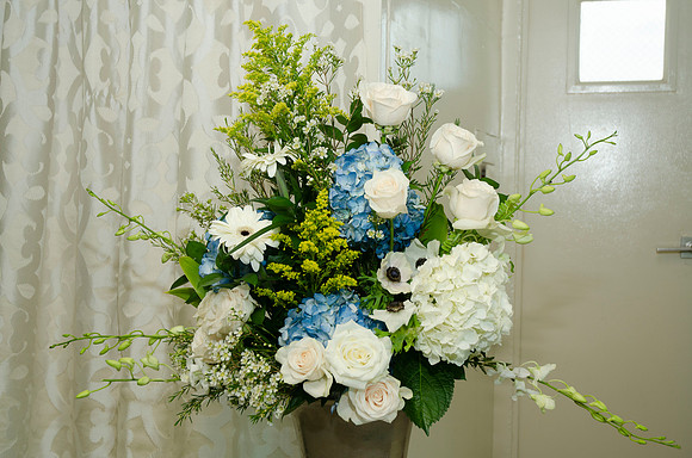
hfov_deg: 39.0
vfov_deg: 26.4
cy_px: 229
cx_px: 346
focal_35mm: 51
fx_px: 978
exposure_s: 1/160
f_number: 5.6
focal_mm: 34
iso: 100
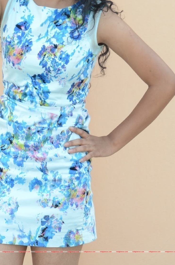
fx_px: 1041
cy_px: 82
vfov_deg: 14.5
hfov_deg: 9.6
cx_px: 73
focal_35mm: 142
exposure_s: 1/125
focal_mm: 58
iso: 500
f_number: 6.3
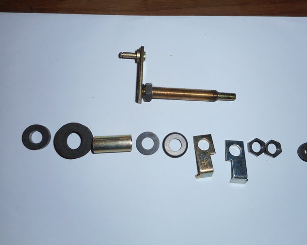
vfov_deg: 53.2
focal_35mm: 27
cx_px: 168
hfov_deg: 64.0
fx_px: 245
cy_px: 123
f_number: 3.7
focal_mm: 4.5
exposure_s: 1/25
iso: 80
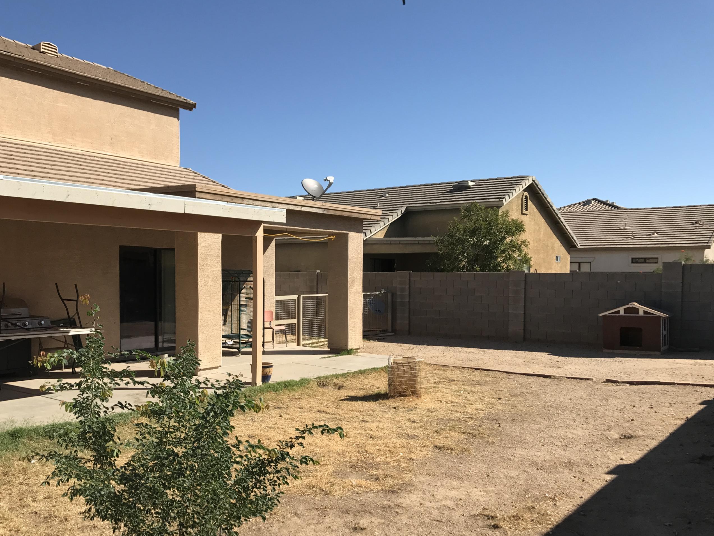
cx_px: 304
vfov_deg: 42.8
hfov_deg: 55.1
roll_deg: +0.9
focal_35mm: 33
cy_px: 310
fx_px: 681
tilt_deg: -3.4
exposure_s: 1/2336
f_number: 1.8
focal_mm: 3.99
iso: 20
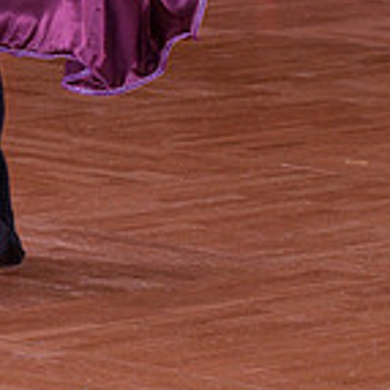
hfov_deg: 5.0
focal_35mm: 352
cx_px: -20
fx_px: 4487
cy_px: -245
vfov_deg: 4.9
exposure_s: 1/250
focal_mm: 102
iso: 2000
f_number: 7.1
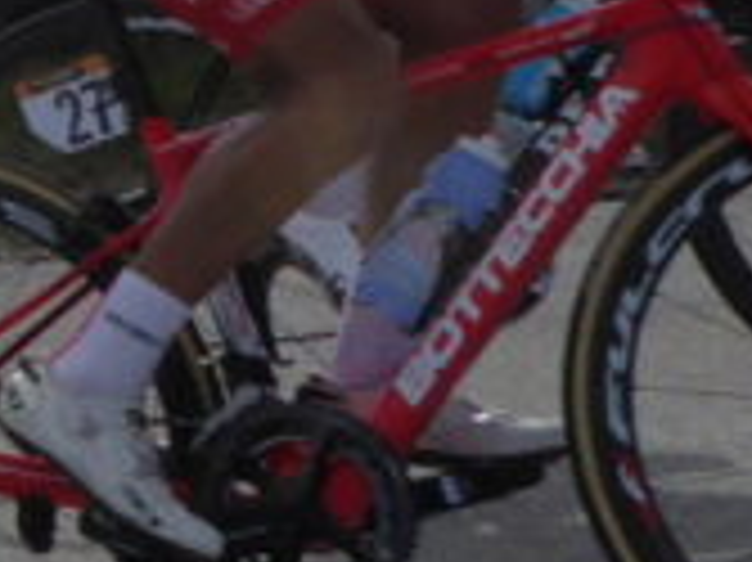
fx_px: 3321
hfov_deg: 10.6
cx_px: -1175
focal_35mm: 153
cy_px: -279
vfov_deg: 9.4
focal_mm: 4.3
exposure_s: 1/1600
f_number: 4
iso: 160
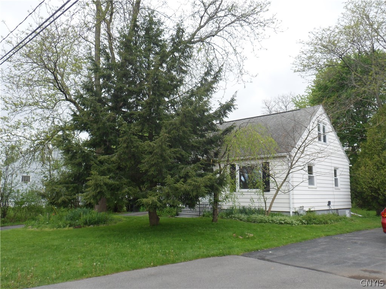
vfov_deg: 45.4
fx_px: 346
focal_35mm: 31
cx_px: 193
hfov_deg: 58.4
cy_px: 144
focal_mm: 5.3
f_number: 3.5
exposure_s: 1/125
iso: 80
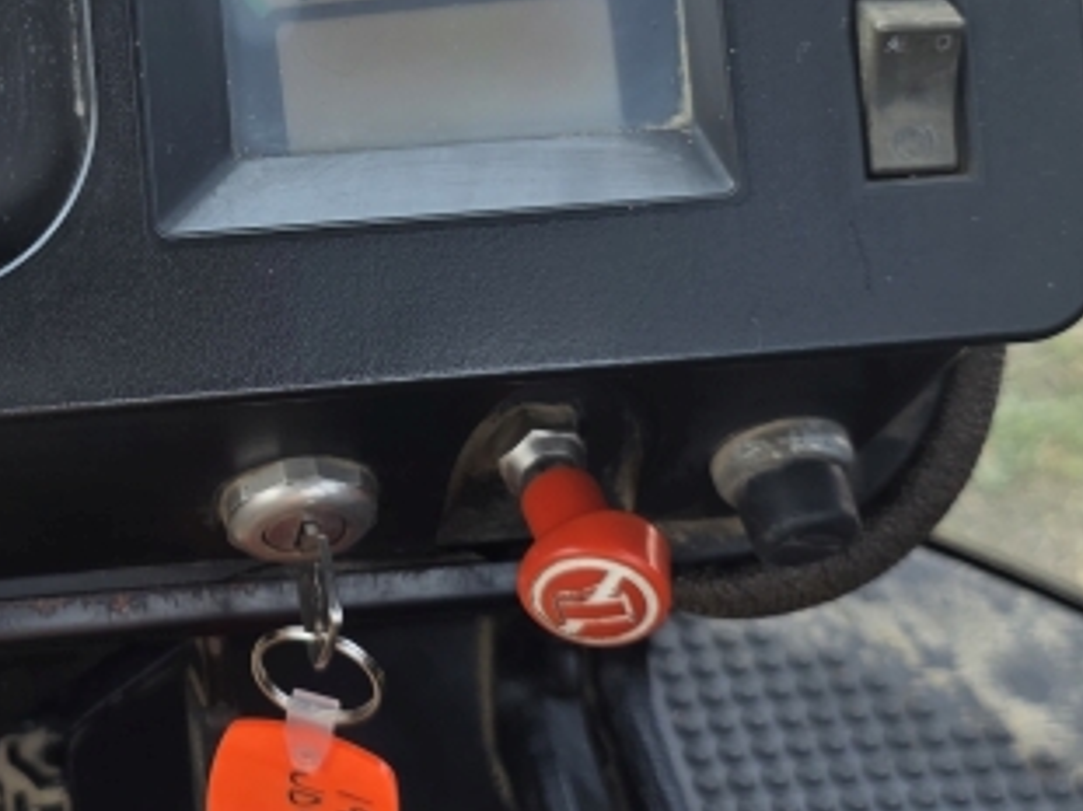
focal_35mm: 76
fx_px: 2376
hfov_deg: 24.9
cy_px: 112
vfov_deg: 19.1
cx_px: 91
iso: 40
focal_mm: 6.3
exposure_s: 1/359
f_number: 1.7
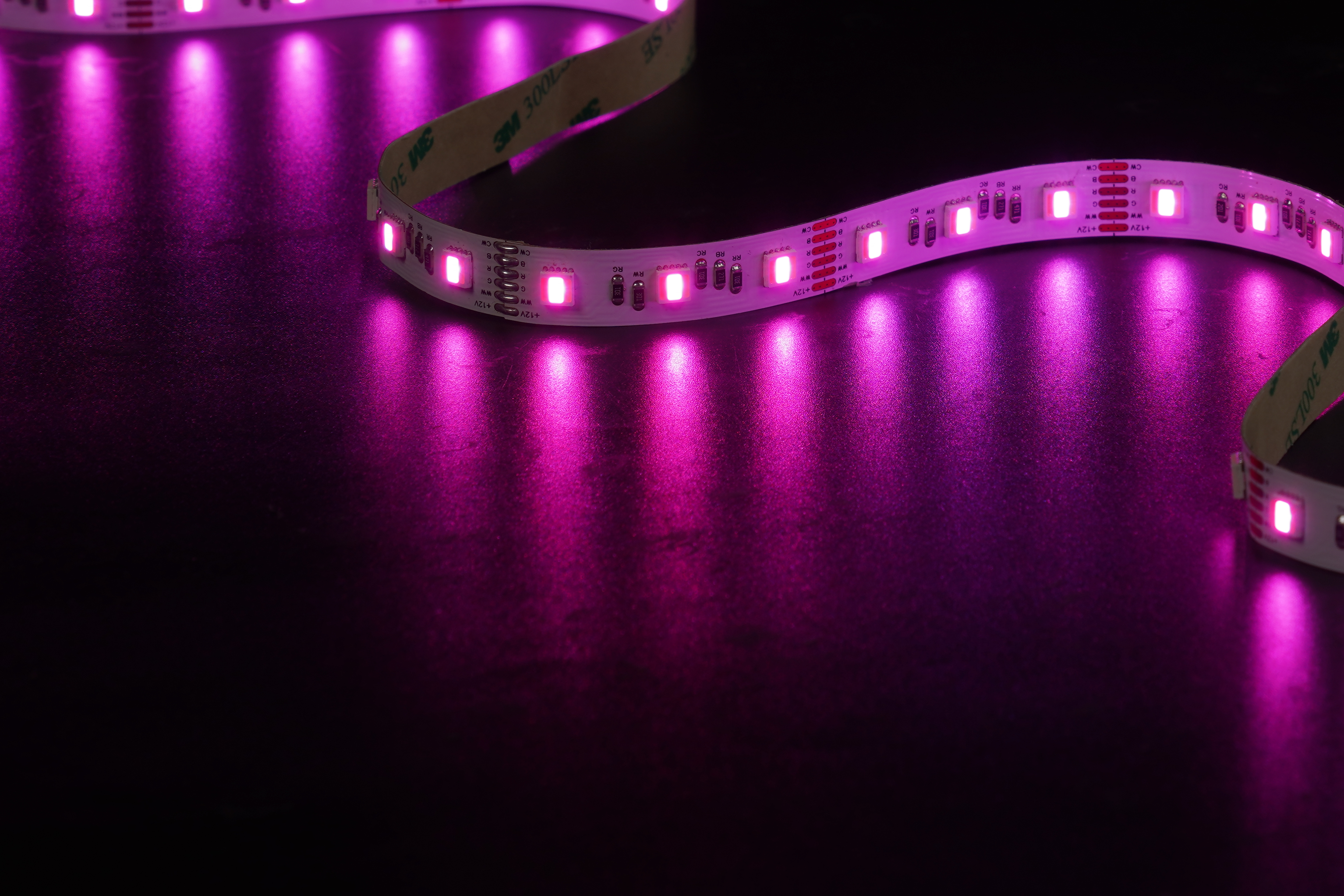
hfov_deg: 8.9
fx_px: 8586
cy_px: 220
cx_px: 818
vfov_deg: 6.0
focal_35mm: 230
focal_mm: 140
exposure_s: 1/20
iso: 100
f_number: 14
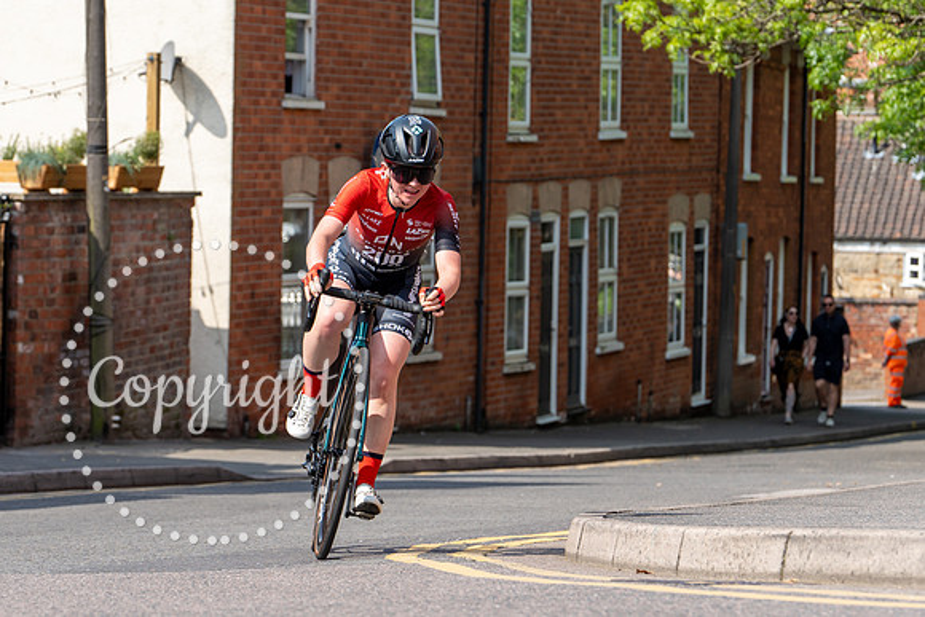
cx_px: 388
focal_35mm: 157
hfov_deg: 13.1
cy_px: 272
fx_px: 4028
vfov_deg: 8.8
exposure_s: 1/640
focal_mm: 113
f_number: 5.6
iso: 200
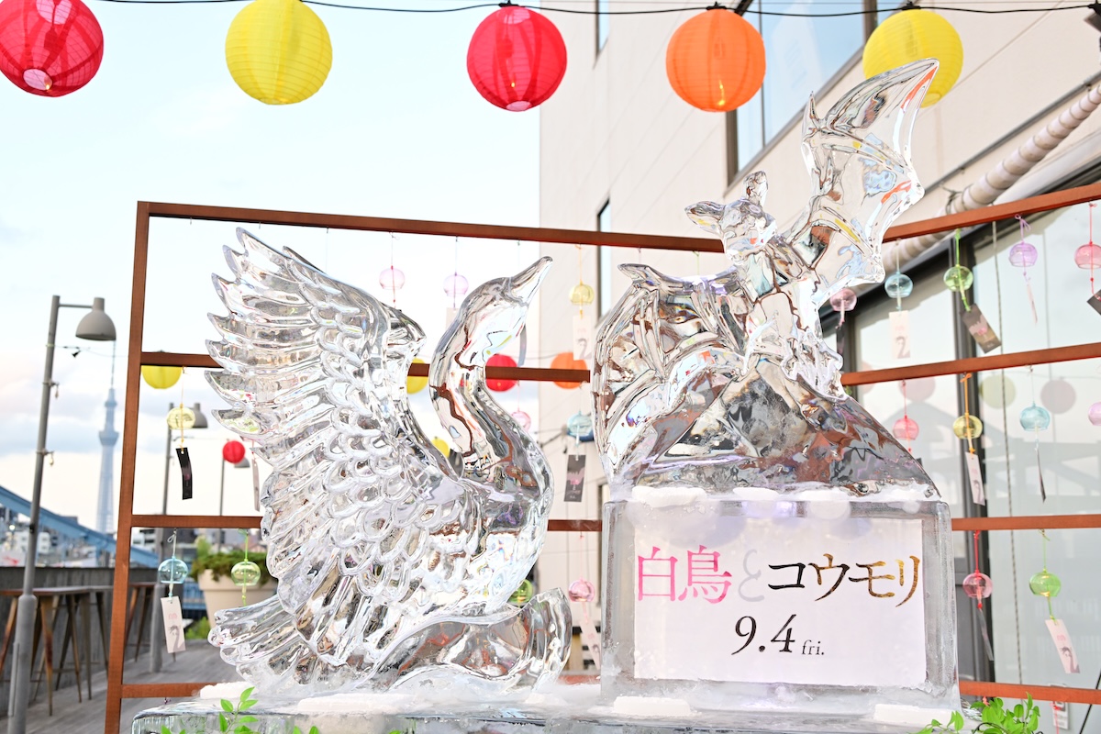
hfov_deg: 49.6
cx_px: 550
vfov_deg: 34.2
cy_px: 367
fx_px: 1193
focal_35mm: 39
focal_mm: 39
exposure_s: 1/200
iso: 1000
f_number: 6.3
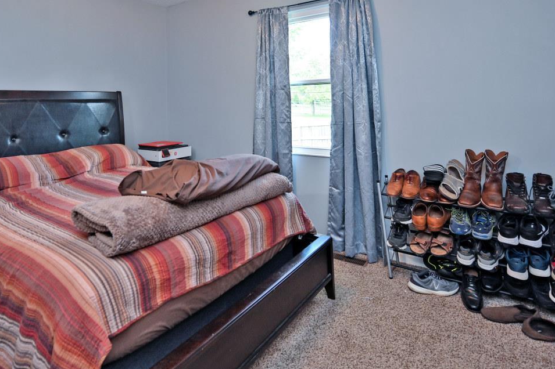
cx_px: 234
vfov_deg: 54.7
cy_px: 95
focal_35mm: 22
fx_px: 339
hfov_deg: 78.1
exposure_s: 1/60
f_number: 4
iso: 500
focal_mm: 14
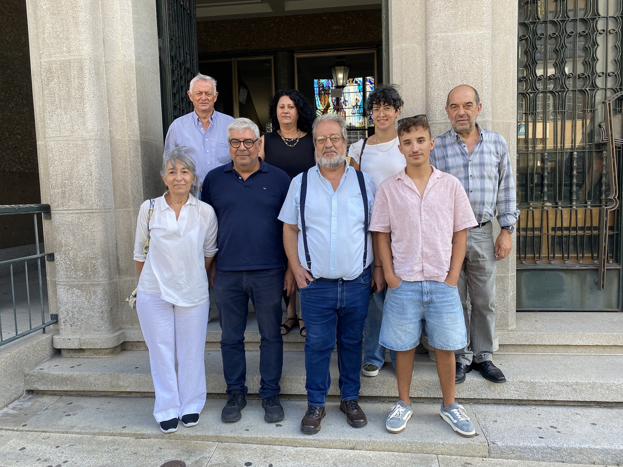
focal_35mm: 26
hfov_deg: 67.3
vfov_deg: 53.1
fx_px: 468
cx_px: 312
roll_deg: +2.5
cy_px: 234
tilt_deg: -3.7
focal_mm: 4.25
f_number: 1.8
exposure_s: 1/330
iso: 32
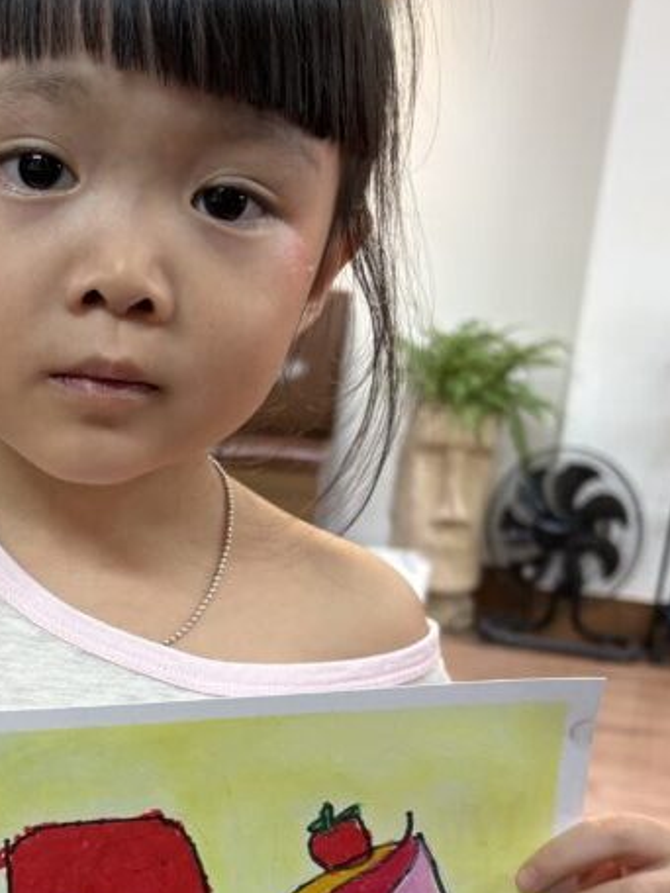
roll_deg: -4.8
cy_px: 642
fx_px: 1471
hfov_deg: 24.9
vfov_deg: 33.3
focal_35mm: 57
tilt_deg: -12.9
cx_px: 63
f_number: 1.6
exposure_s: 1/100
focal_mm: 5.96
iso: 125
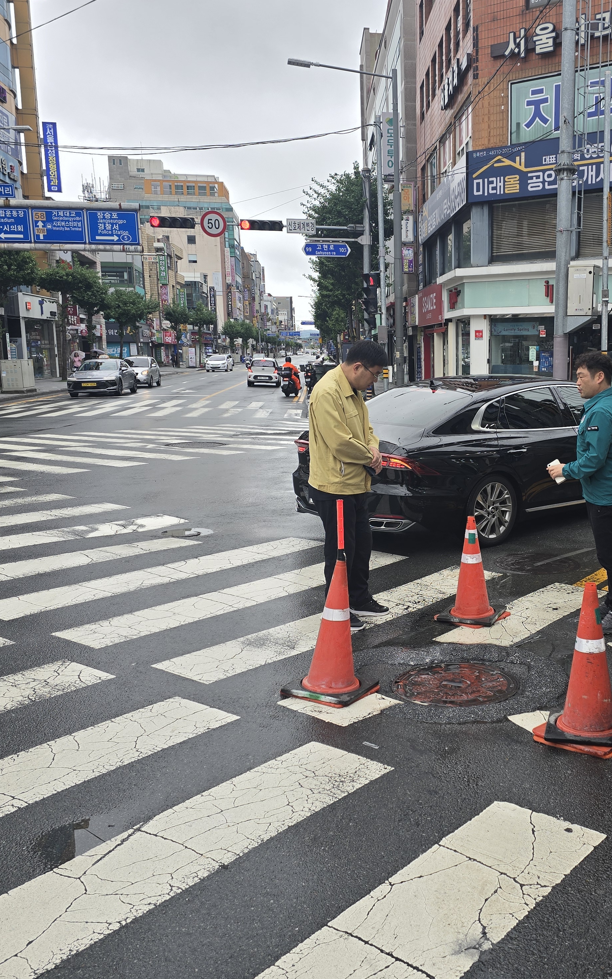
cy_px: 489
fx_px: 881
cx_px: 463
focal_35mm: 33
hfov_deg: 37.3
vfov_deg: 58.1
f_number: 1.7
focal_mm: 6.3
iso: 12
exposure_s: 1/217
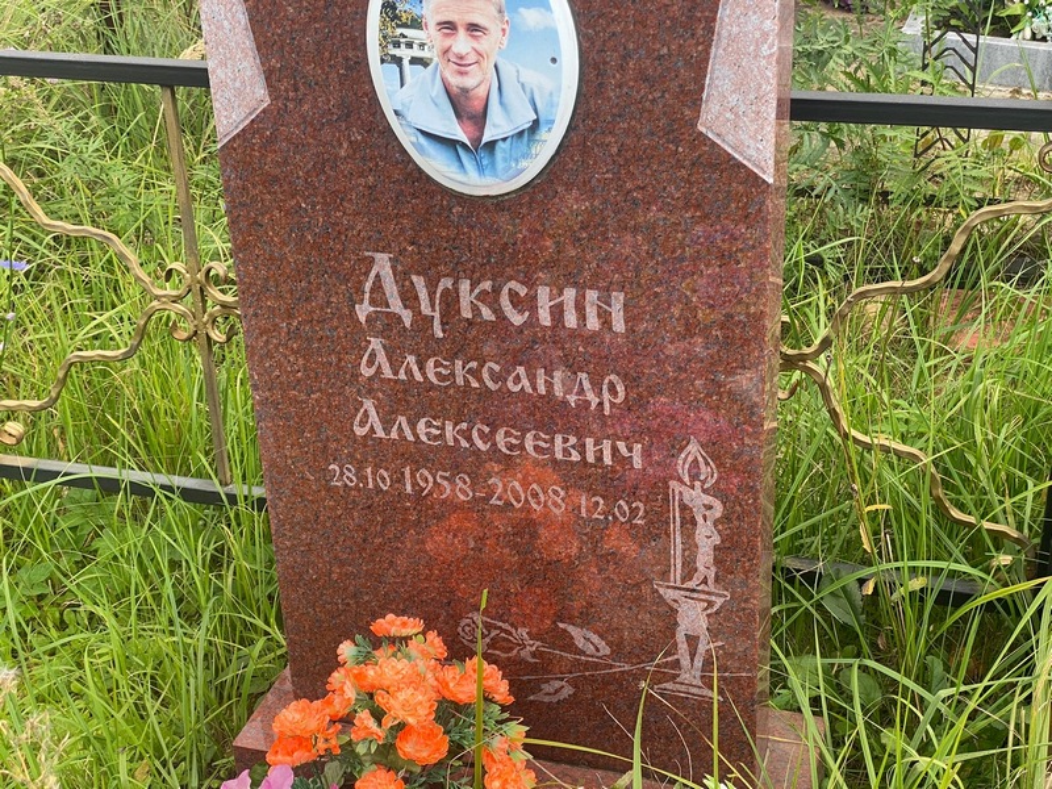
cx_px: 526
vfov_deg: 28.0
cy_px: 394
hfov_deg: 36.8
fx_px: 1580
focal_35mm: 52
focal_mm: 6
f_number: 2
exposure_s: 1/265
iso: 20
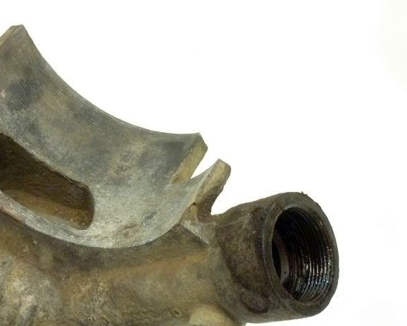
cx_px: 109
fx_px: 1120
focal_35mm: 93
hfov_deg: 20.5
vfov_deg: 16.5
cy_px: 229
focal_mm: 9.7
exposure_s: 1/20
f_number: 3.9
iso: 400
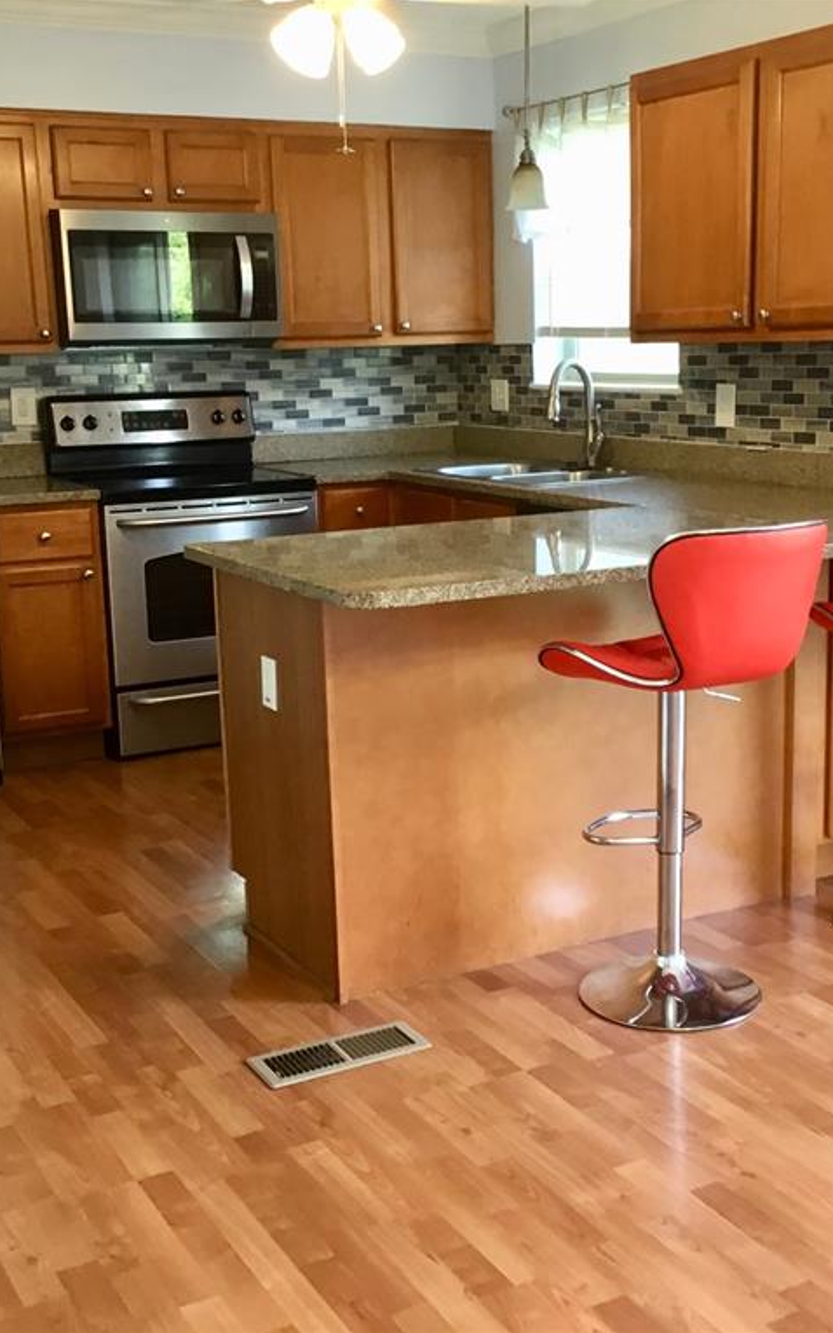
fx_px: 1599
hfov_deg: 29.2
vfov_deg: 45.3
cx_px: 465
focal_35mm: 44
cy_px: 666
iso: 64
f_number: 2.4
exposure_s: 1/30
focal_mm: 3.3
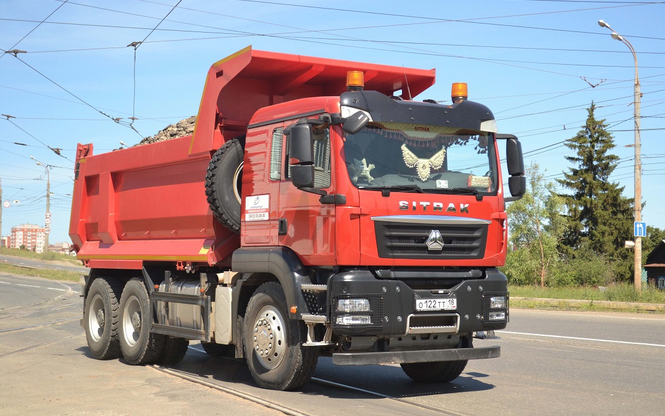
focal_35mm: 62
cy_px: 205
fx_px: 1124
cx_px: 334
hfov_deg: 33.0
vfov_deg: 21.0
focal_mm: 40
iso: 400
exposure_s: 1/1000
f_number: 5.3
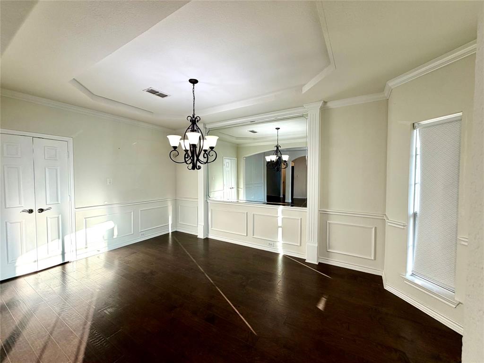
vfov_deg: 85.7
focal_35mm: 14
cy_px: 182
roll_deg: +1.1
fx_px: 196
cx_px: 242
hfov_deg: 102.1
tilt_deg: -2.5
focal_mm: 2.22
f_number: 2.2
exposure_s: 1/120
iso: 80
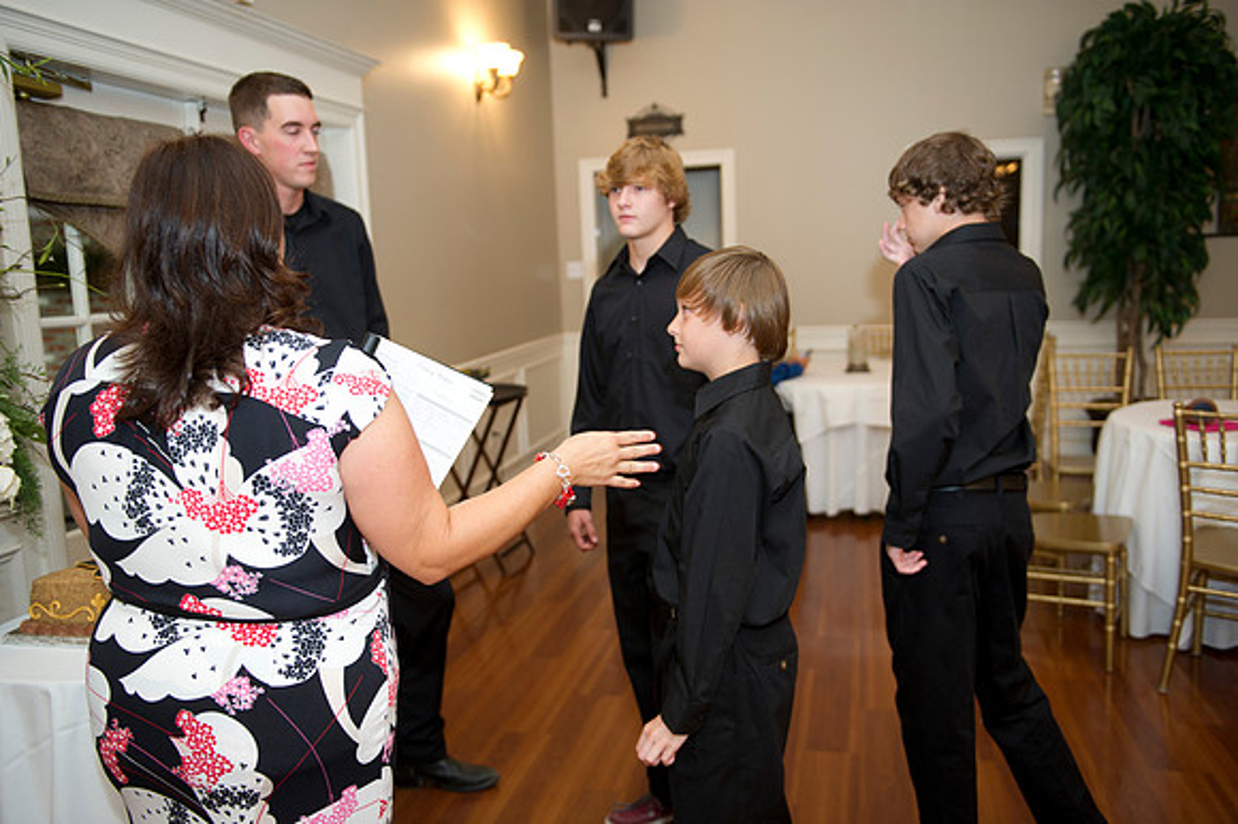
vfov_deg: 42.3
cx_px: 619
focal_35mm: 31
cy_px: 412
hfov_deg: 60.3
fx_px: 1065
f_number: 2.8
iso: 800
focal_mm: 31
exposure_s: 1/100
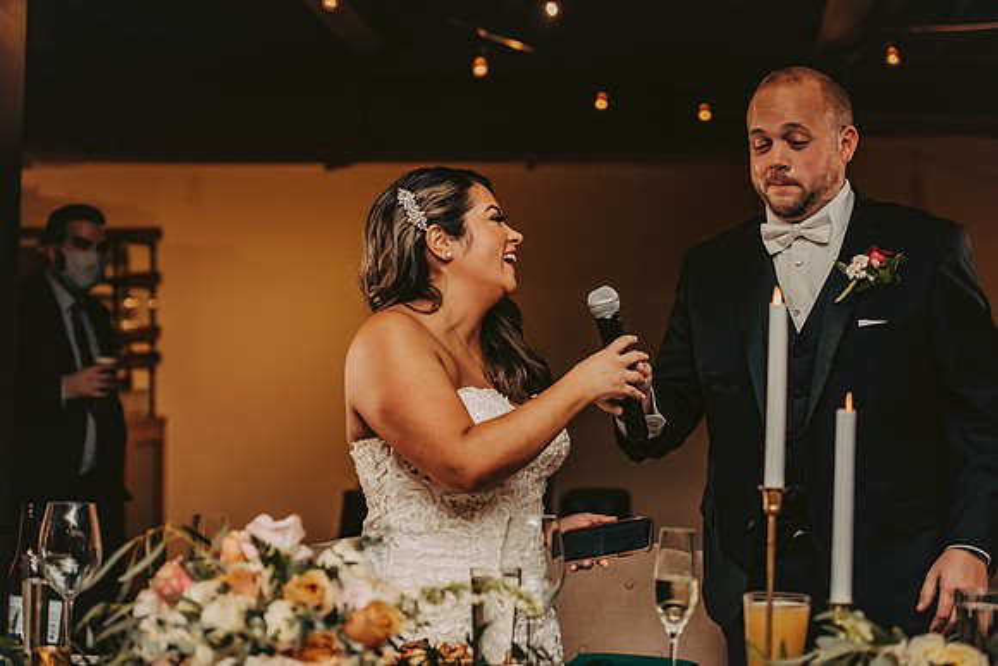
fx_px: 1941
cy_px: 333
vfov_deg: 19.5
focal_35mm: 70
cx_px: 499
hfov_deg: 28.8
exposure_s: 1/200
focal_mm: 70
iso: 1600
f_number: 3.2
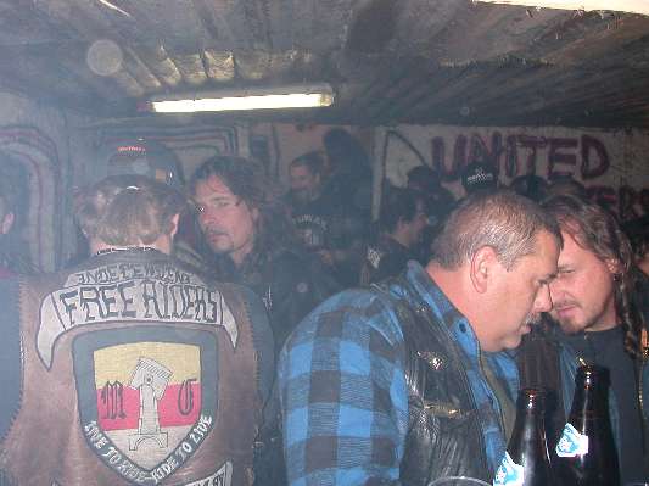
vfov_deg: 38.6
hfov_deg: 50.2
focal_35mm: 37
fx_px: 693
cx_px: 324
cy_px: 243
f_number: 4.5
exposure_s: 1/59.9
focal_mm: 5.6
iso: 200
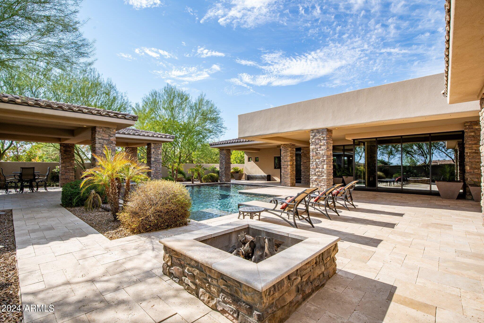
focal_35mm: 16
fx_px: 215
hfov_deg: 96.7
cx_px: 242
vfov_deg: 73.7
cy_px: 162
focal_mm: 16
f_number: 11
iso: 200
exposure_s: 1/125
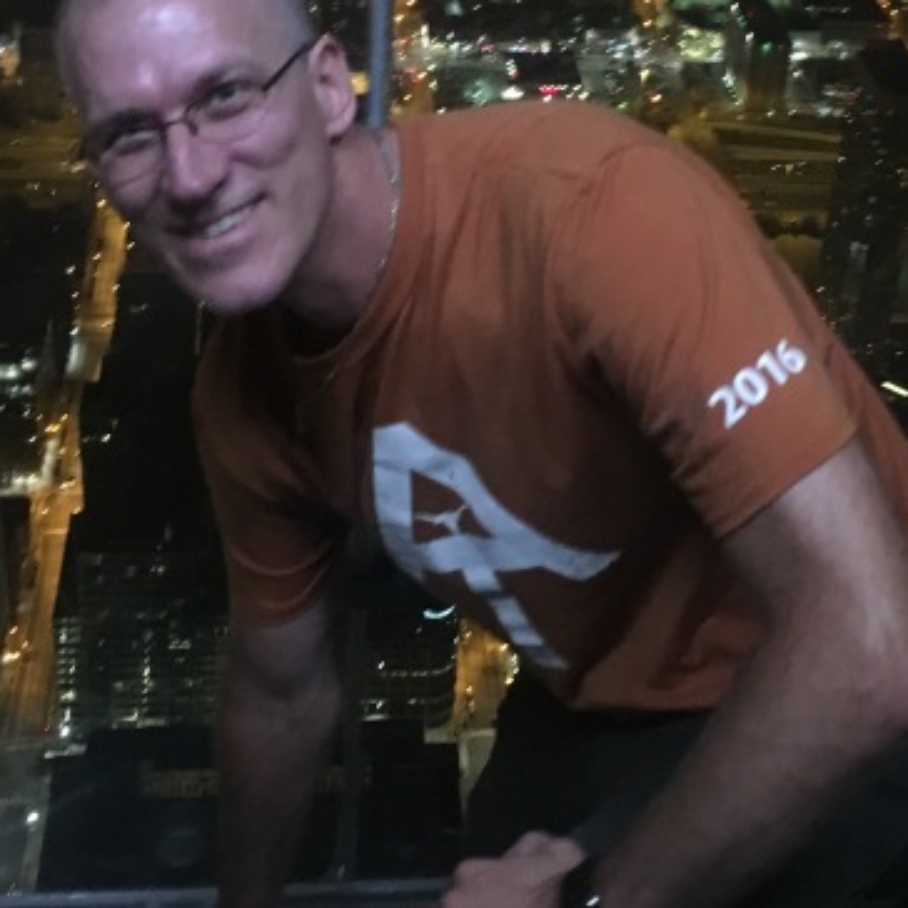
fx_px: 1781
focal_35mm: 60
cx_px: 481
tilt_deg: -29.2
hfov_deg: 28.6
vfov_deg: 28.2
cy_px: 226
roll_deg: -4.5
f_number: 2.2
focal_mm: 4.15
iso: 400
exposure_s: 1/15
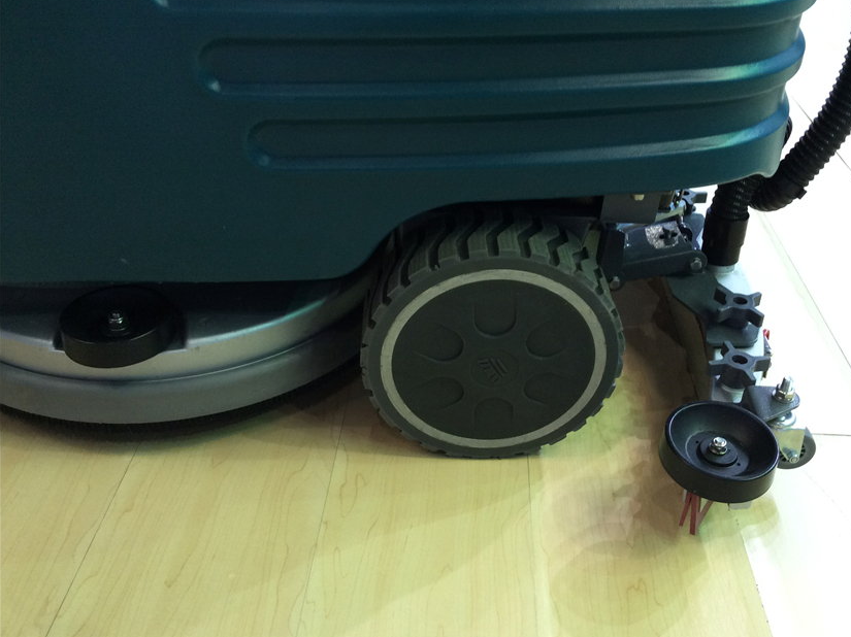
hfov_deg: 51.3
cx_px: 463
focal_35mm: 36
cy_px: 291
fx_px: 885
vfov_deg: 39.6
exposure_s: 1/25
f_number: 2.4
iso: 64
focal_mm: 3.3
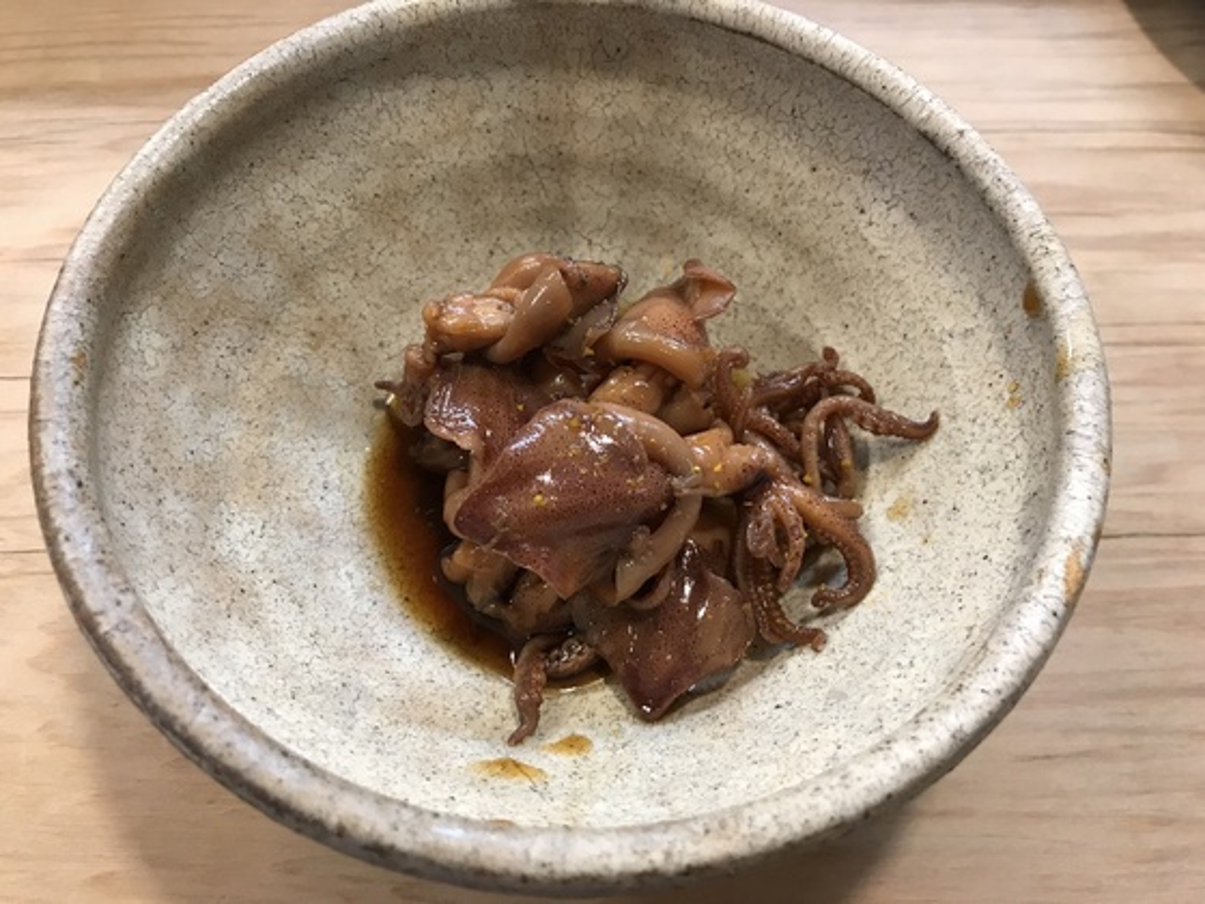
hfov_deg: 63.4
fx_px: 975
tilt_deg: -63.1
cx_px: 602
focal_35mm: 28
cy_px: 452
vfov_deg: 49.7
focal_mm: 3.99
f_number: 1.8
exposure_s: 1/20
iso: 40
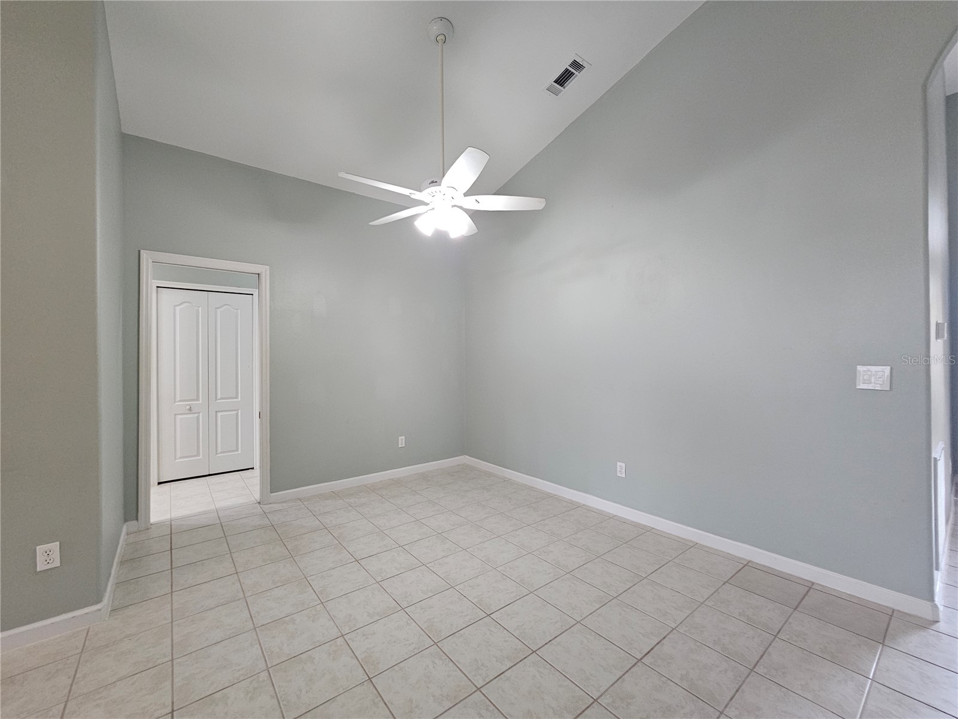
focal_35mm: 13
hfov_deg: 106.2
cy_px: 360
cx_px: 479
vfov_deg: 89.9
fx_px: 360
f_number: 2.2
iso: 320
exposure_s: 1/40
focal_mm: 2.2
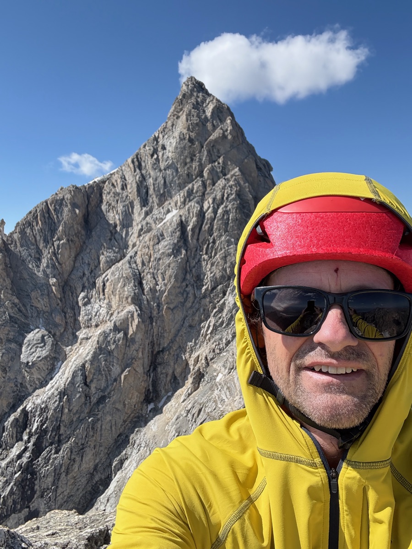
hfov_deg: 46.8
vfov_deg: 60.0
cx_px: 206
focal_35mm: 30
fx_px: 476
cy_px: 274
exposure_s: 1/1058
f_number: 1.9
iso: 40
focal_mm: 2.69
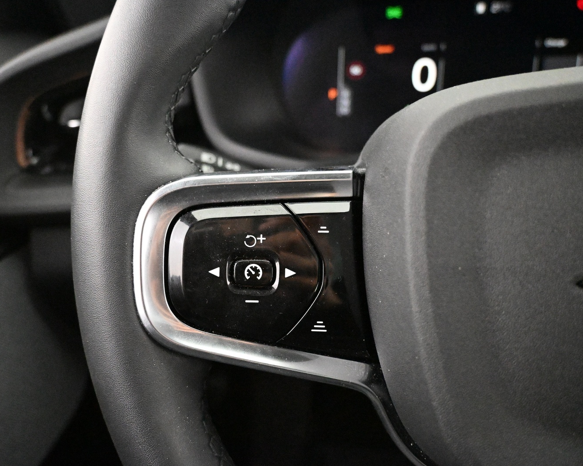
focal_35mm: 30
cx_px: 226
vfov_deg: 48.1
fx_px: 523
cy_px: 238
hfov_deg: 57.7
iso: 12800
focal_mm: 17.5
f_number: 3.5
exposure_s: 1/60
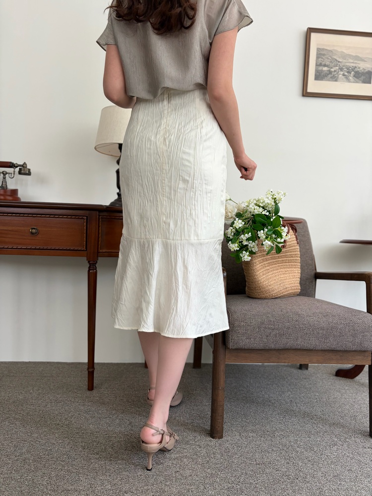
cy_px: 248
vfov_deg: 67.3
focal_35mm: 26
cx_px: 186
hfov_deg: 53.1
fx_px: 373
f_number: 1.6
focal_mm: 5.96
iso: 80
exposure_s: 1/122
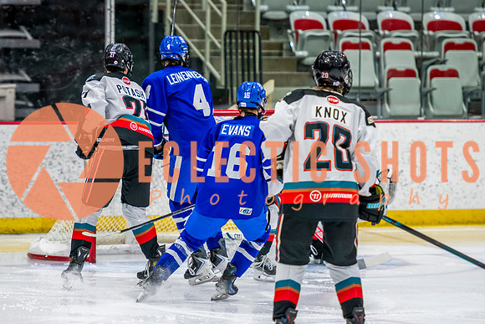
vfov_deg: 5.4
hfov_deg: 8.1
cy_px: 194
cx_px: 180
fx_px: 3441
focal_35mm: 255
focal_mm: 155
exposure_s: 1/800
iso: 1600
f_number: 3.2
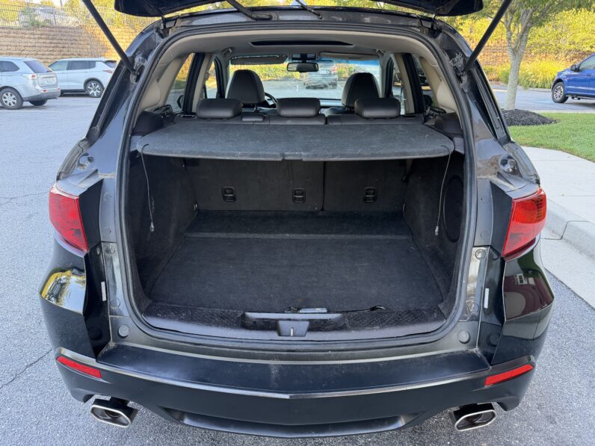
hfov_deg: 71.6
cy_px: 223
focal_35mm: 24
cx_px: 298
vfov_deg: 56.8
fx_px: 413
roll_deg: -0.3
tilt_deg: -21.9
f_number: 1.78
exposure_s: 1/155
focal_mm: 6.76
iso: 200
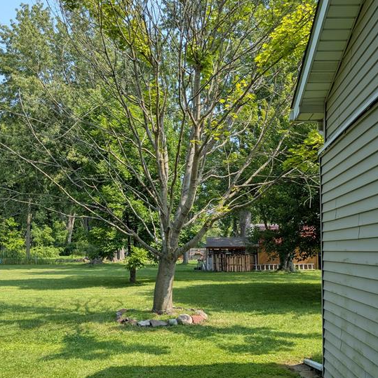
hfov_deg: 48.5
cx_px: 189
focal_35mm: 34
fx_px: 420
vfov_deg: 48.1
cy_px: 230
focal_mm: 4.38
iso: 50
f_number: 1.73
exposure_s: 1/1170
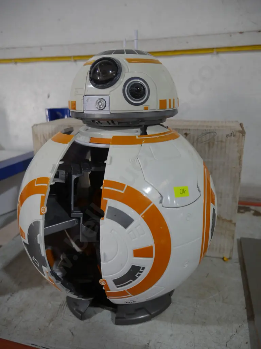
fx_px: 281
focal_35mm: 28
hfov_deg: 49.7
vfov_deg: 63.4
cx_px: 130
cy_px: 174
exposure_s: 1/60
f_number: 3.5
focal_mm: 14
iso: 400
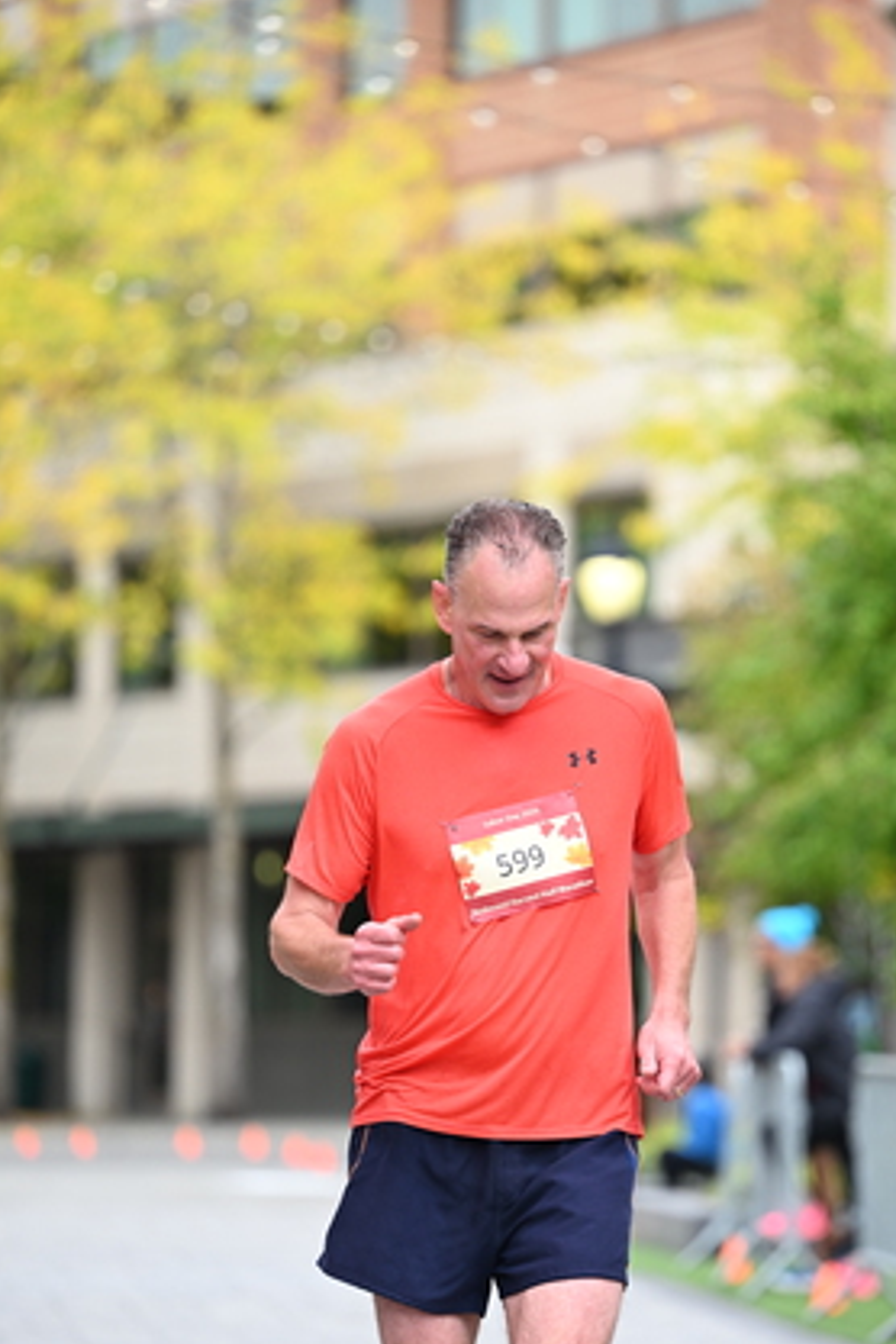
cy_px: 783
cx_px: 540
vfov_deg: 10.4
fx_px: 7391
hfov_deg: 6.9
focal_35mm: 198
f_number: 2.8
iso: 640
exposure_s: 1/1600
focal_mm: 150
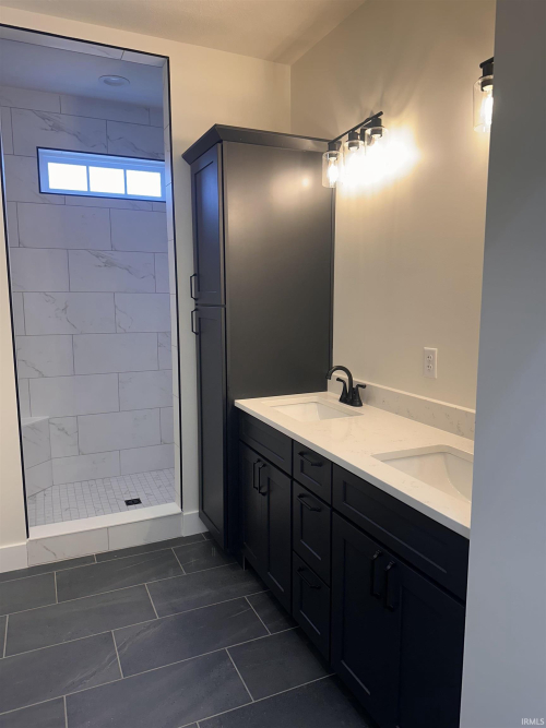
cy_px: 364
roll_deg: -1.2
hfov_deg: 56.8
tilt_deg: -6.7
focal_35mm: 24
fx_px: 505
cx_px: 273
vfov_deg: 71.6
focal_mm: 6.86
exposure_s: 1/120
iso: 100
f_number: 1.78
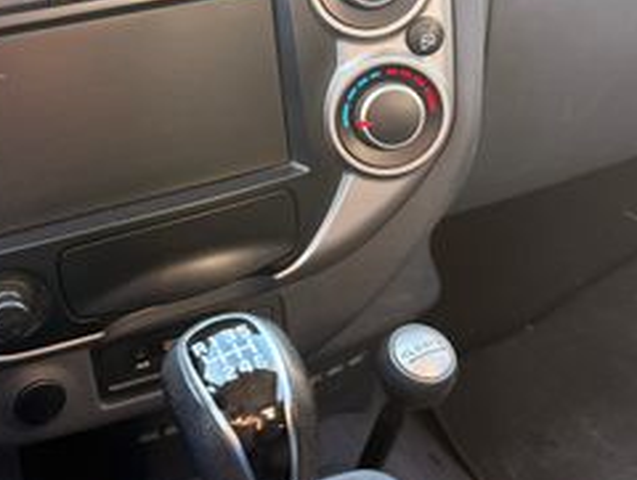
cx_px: 244
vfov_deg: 30.6
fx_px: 867
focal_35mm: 47
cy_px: 141
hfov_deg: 40.1
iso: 200
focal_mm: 6.76
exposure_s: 1/113
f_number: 1.78
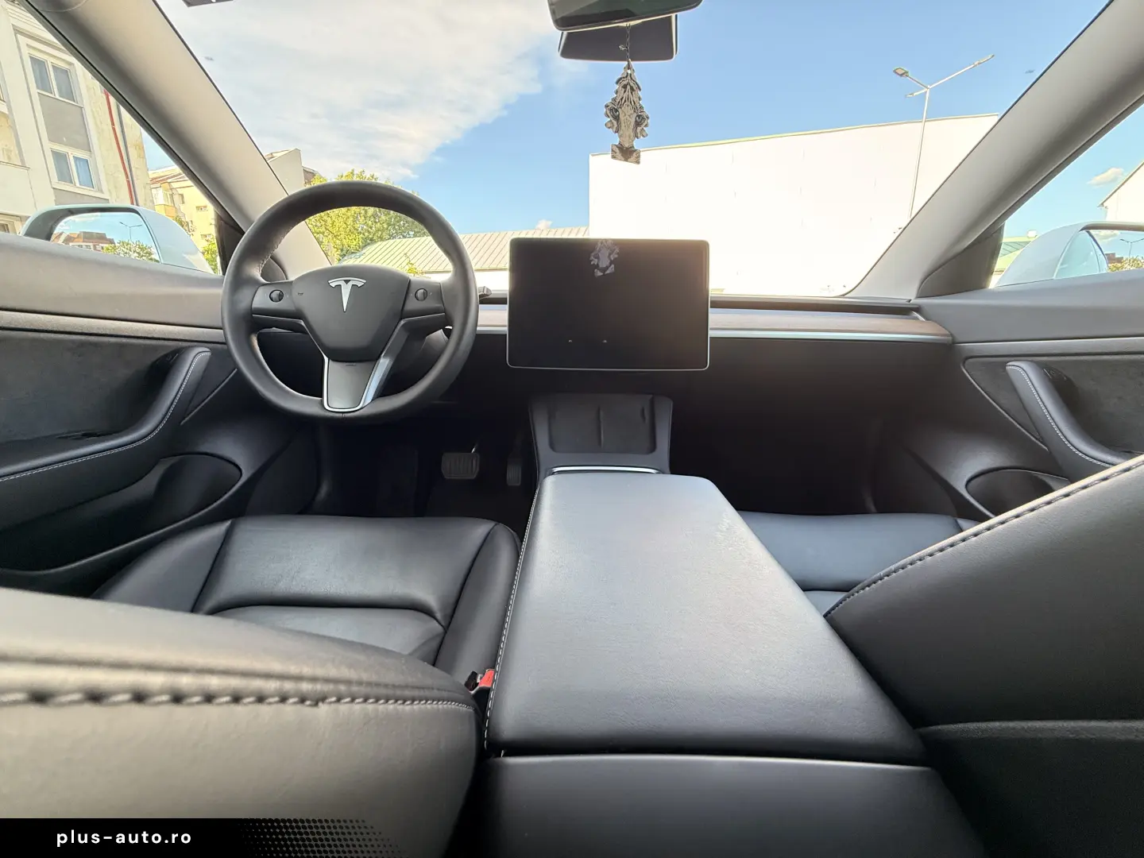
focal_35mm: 14
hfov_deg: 102.1
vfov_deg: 85.7
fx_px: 463
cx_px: 572
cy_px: 429
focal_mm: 2.22
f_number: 2.2
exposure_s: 1/99
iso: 160
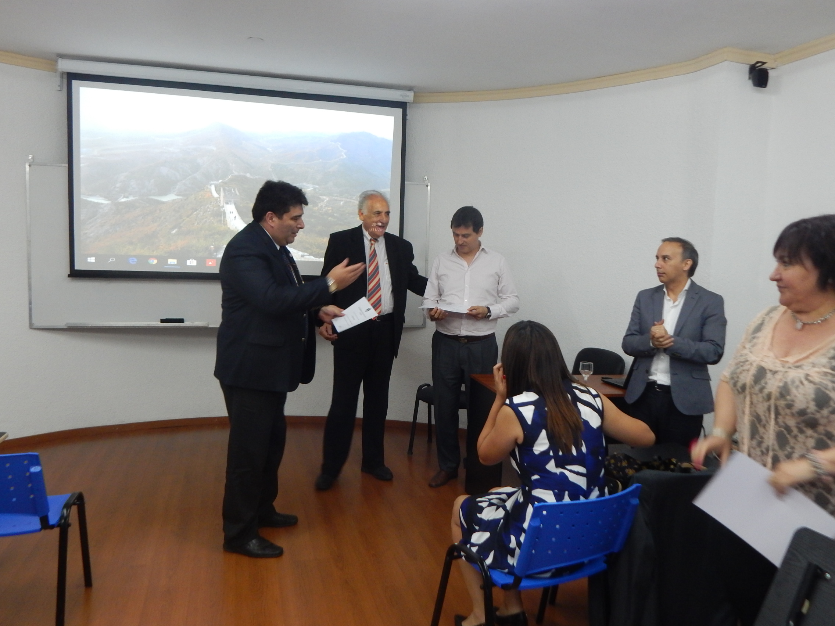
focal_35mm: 28
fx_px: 675
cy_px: 313
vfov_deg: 49.7
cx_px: 418
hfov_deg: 63.4
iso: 320
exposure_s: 1/30
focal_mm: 5.1
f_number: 3.2
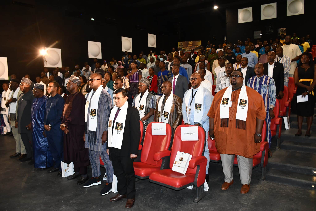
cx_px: 158
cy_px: 106
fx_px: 237
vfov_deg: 47.9
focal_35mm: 27
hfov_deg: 67.4
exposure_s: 1/60
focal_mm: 18
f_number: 3.5
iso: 1800
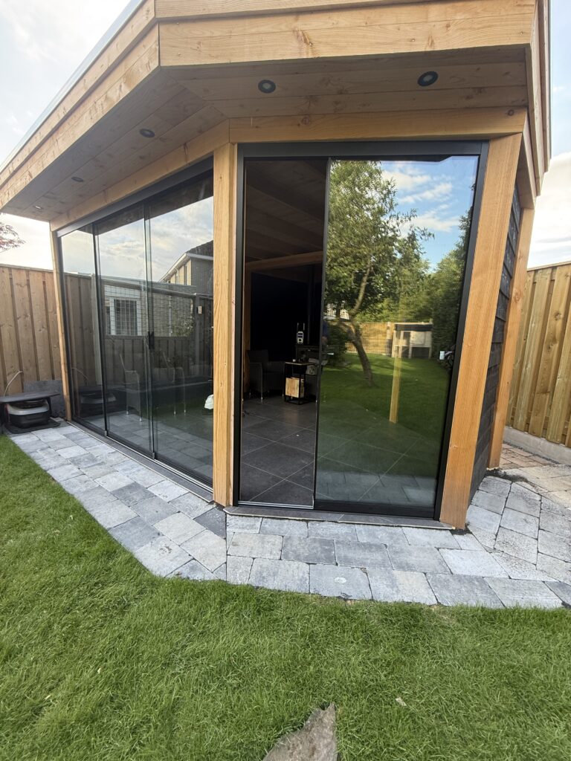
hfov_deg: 85.7
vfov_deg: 102.1
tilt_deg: -9.9
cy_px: 380
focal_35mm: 14
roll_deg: -1.9
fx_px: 308
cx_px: 286
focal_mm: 2.22
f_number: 2.2
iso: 80
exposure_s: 1/99
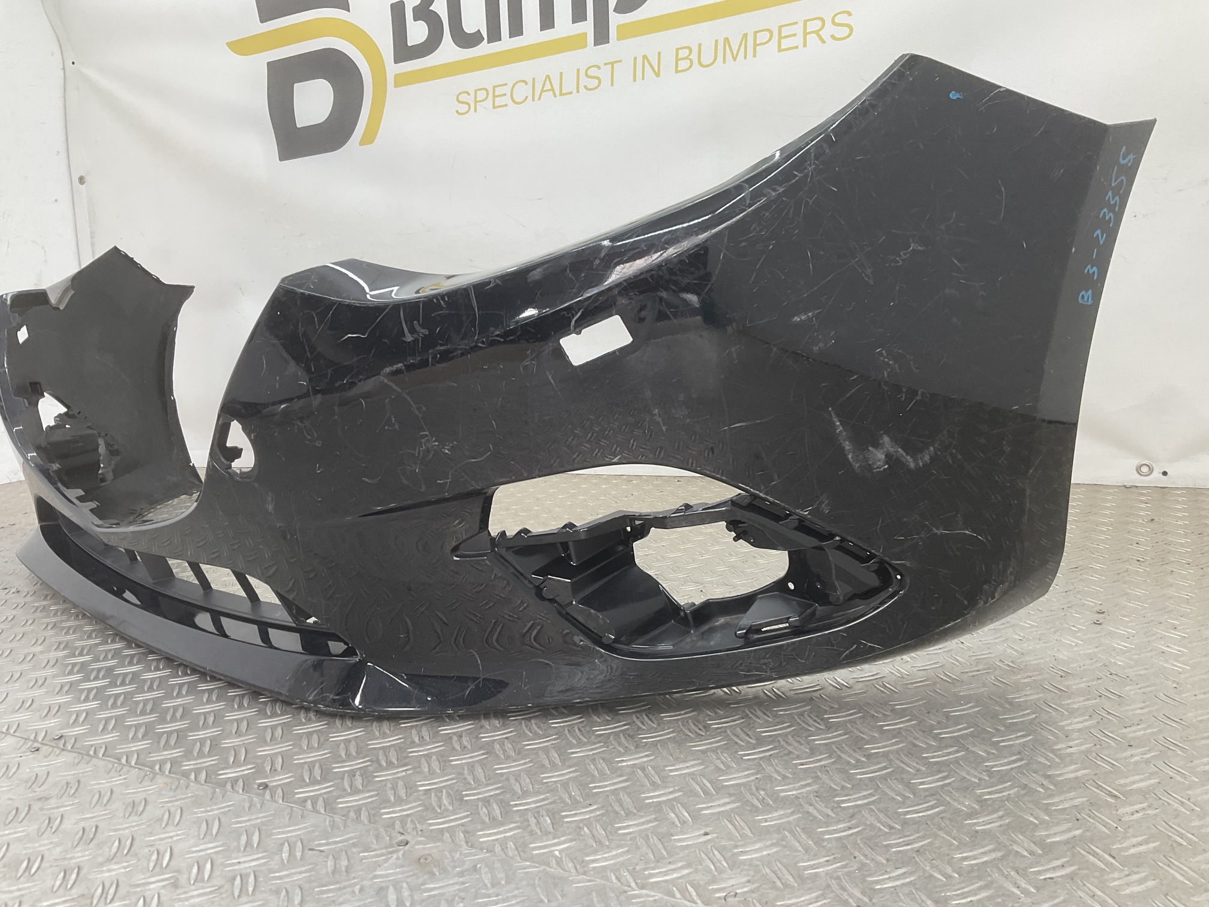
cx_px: 604
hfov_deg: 61.7
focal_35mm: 29
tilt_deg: -9.5
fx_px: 1013
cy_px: 454
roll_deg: +5.0
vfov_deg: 48.2
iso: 25
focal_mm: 3
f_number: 1.8
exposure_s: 1/100
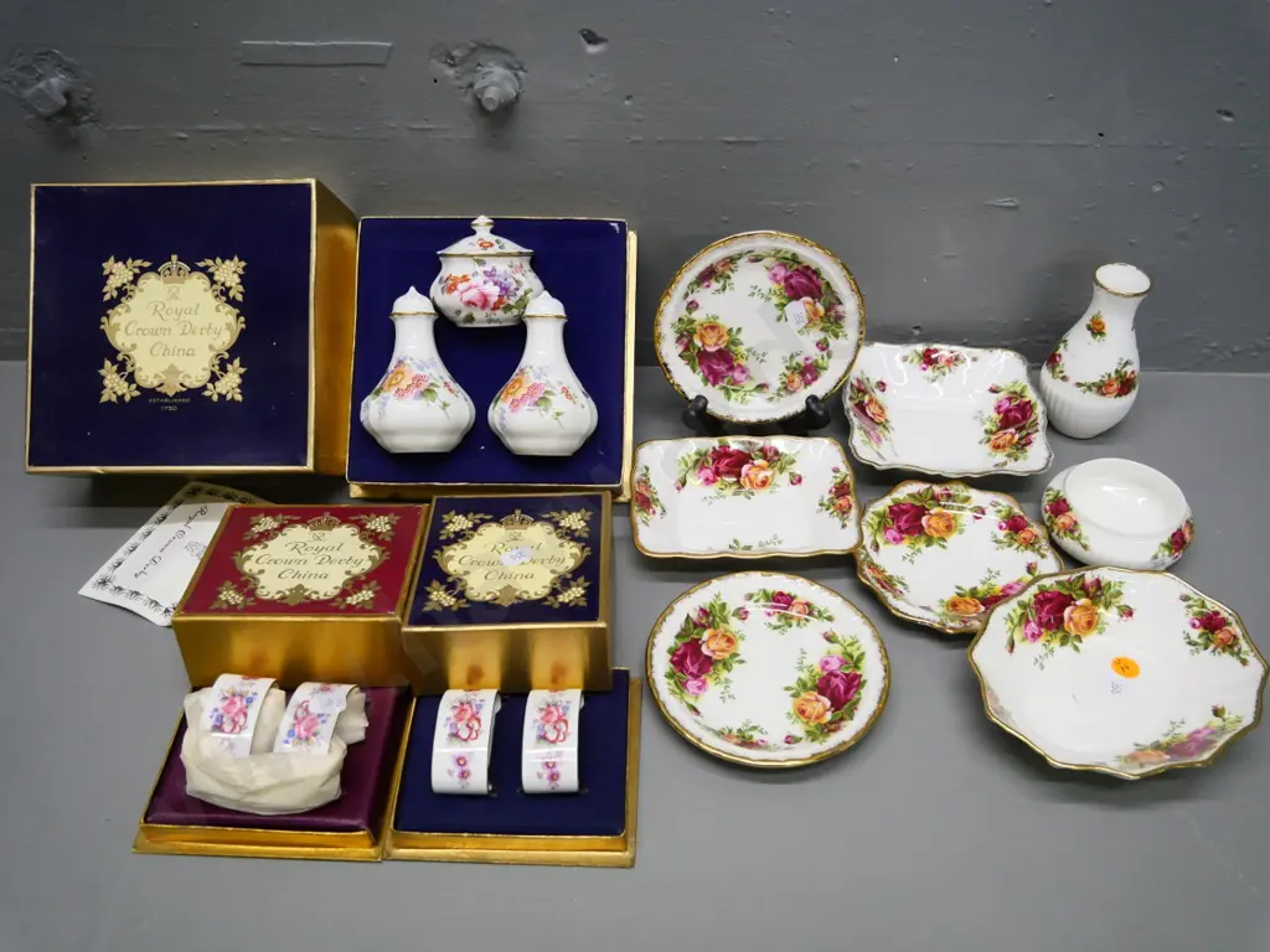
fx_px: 1101
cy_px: 476
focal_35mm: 30
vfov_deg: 46.8
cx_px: 635
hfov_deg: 60.0
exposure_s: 1/250
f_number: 4.3
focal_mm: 15
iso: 1600
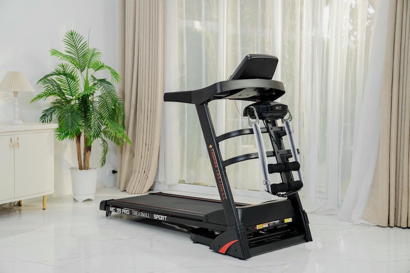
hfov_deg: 35.6
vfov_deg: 24.2
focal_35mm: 56
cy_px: 136
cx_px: 205
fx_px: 638
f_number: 4
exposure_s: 1/160
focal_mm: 56
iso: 320
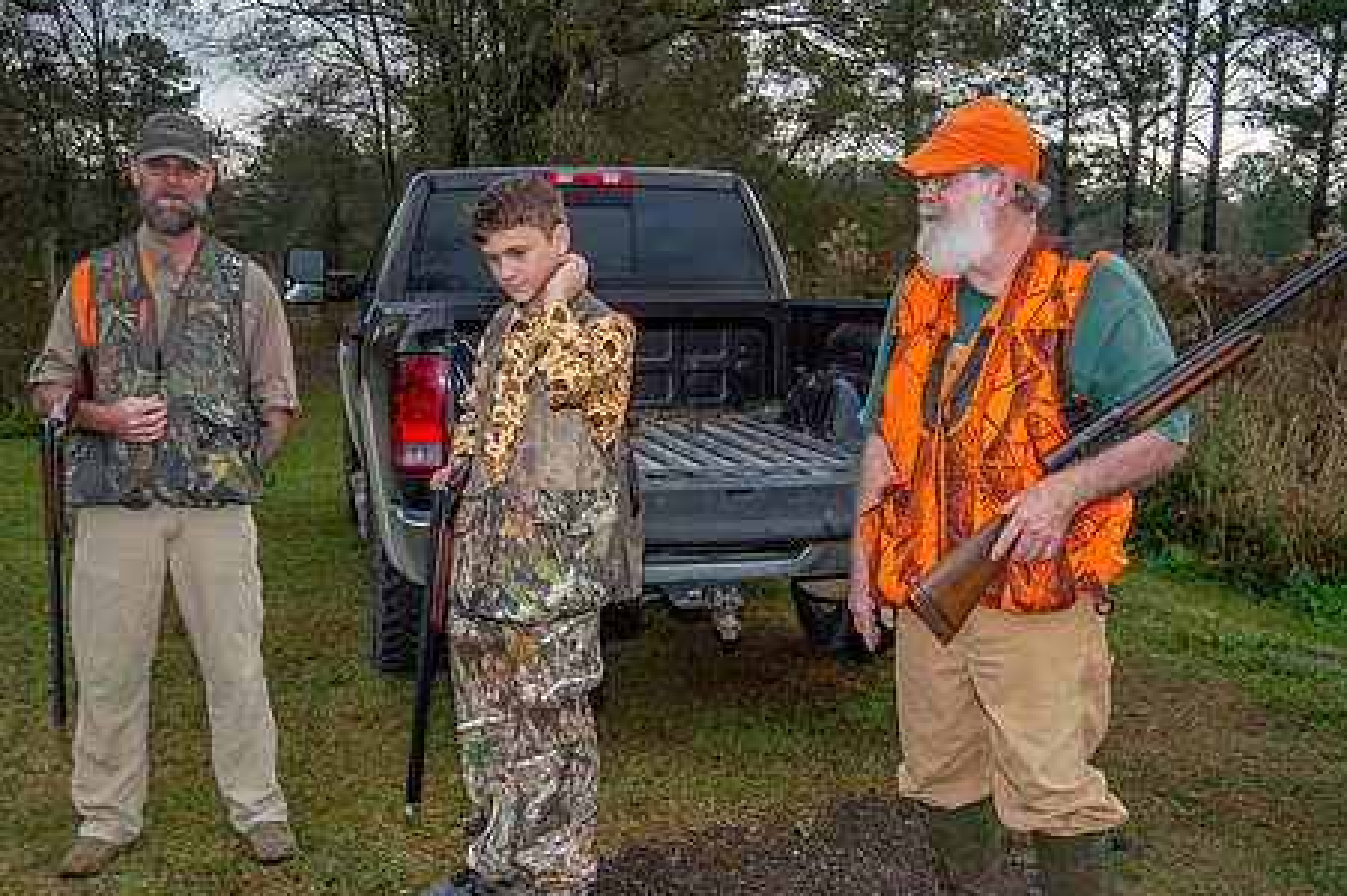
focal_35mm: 45
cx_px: 651
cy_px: 493
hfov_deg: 43.6
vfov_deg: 29.8
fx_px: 1682
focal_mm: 35
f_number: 5.6
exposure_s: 1/200
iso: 250
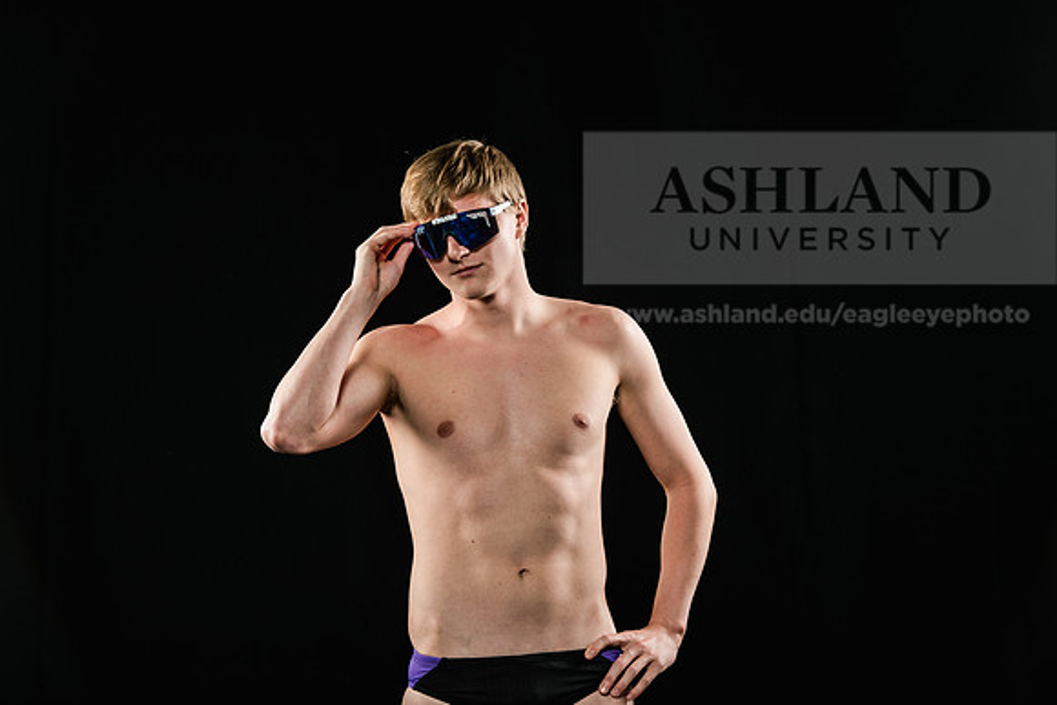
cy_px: 352
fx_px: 3289
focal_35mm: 112
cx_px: 528
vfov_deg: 12.2
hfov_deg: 18.3
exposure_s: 1/250
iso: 320
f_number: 6.3
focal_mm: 112
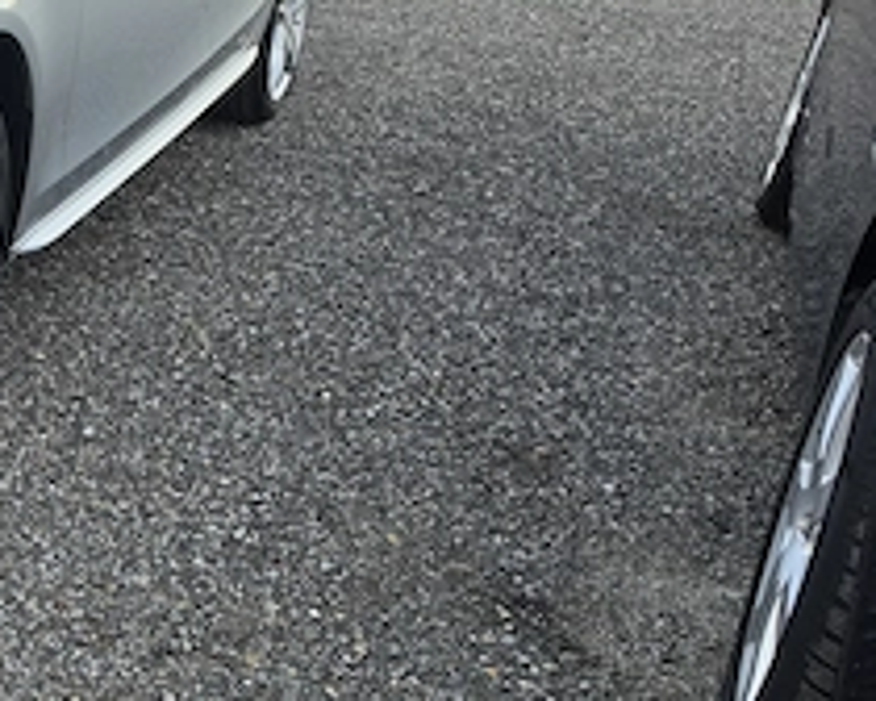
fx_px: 1659
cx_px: -271
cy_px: 413
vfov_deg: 23.8
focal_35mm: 64
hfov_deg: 25.4
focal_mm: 6.5
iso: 20
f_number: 1.4
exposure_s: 1/180
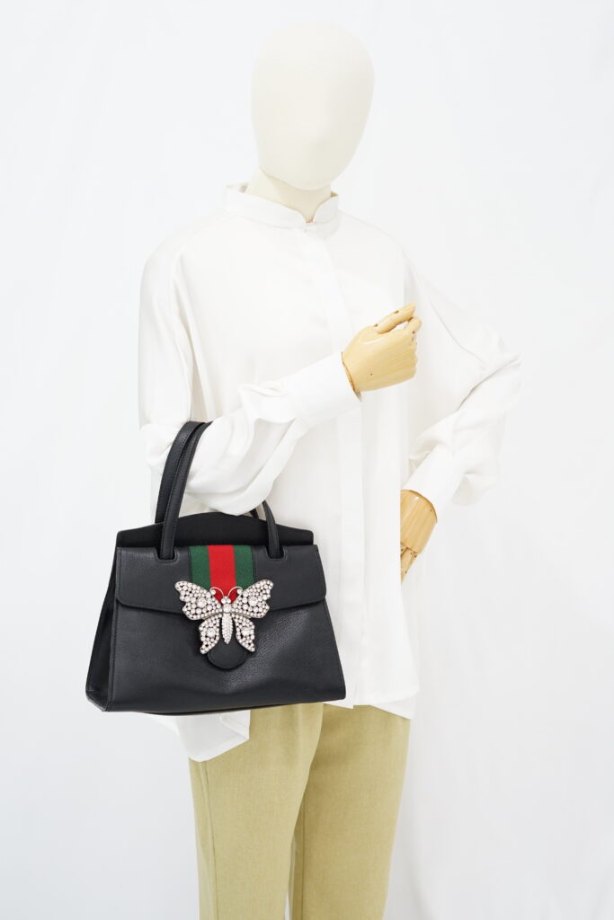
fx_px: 1279
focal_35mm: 50
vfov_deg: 39.6
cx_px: 307
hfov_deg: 27.0
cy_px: 460
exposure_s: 1/13
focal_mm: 50
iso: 640
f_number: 5
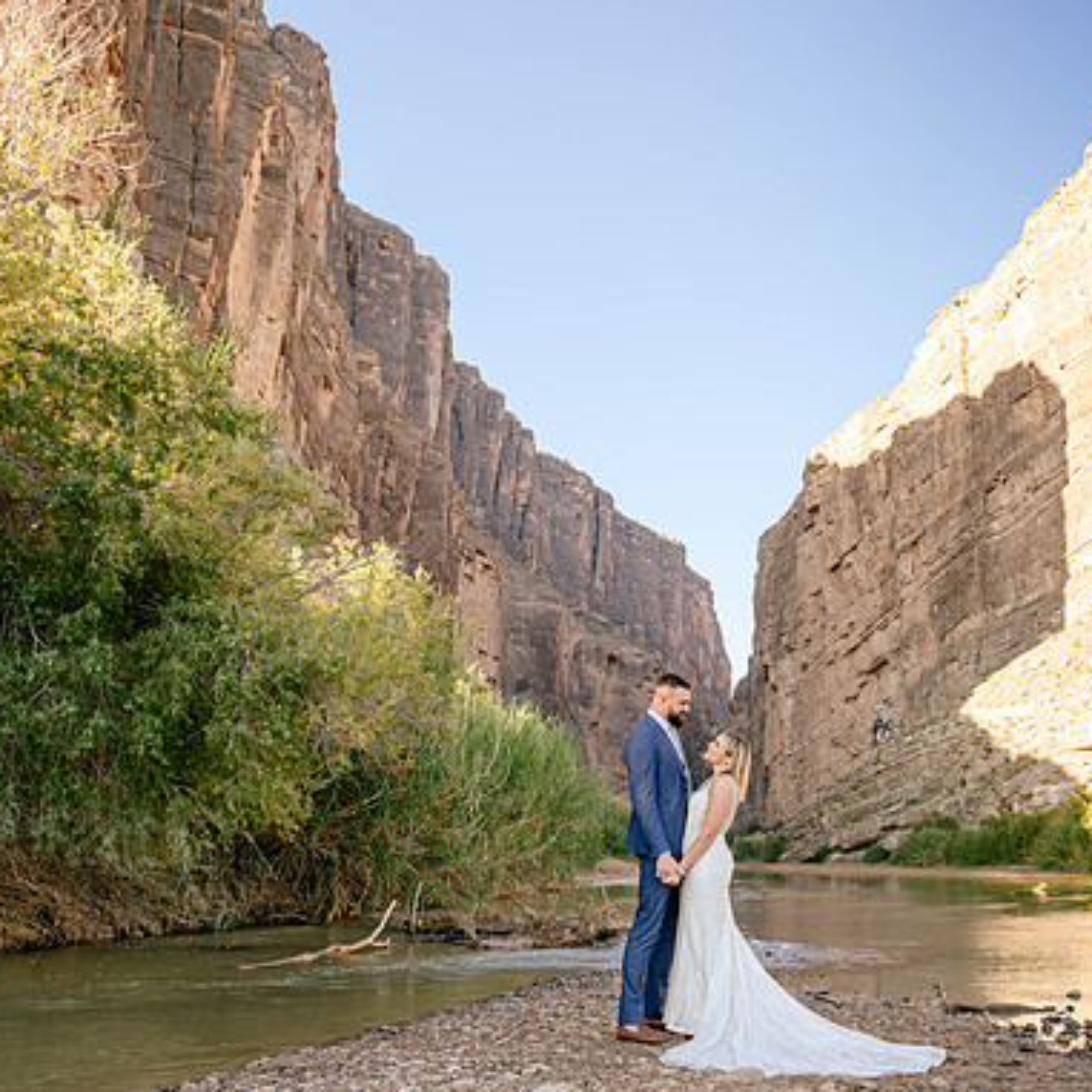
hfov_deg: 50.2
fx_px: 1142
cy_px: 540
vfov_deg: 51.1
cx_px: 725
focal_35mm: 32
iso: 200
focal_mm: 24
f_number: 4
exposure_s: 1/400
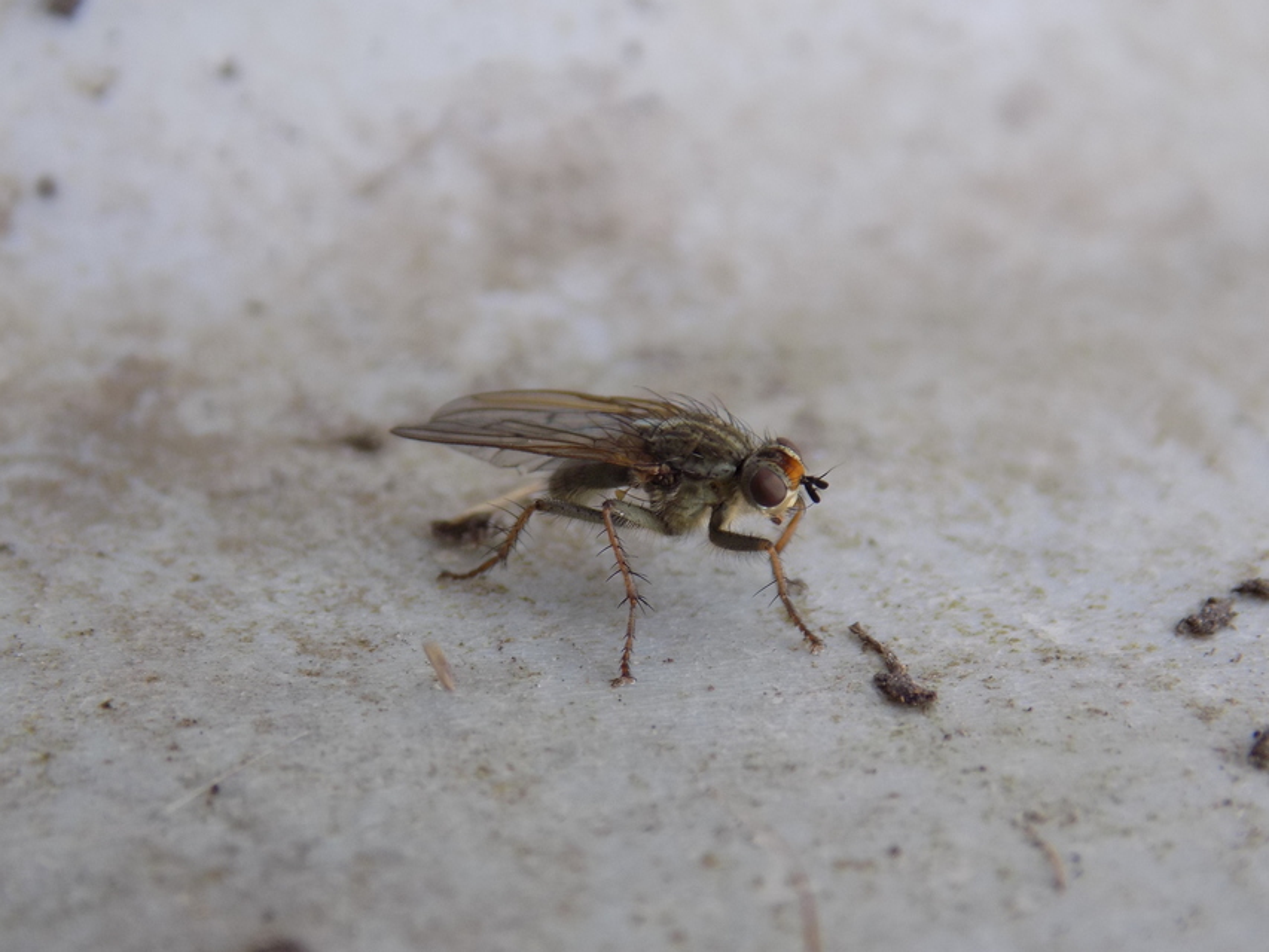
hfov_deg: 16.7
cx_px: 634
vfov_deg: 12.6
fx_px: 4326
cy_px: 476
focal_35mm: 118
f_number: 4.8
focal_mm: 20.9
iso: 100
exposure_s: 1/30
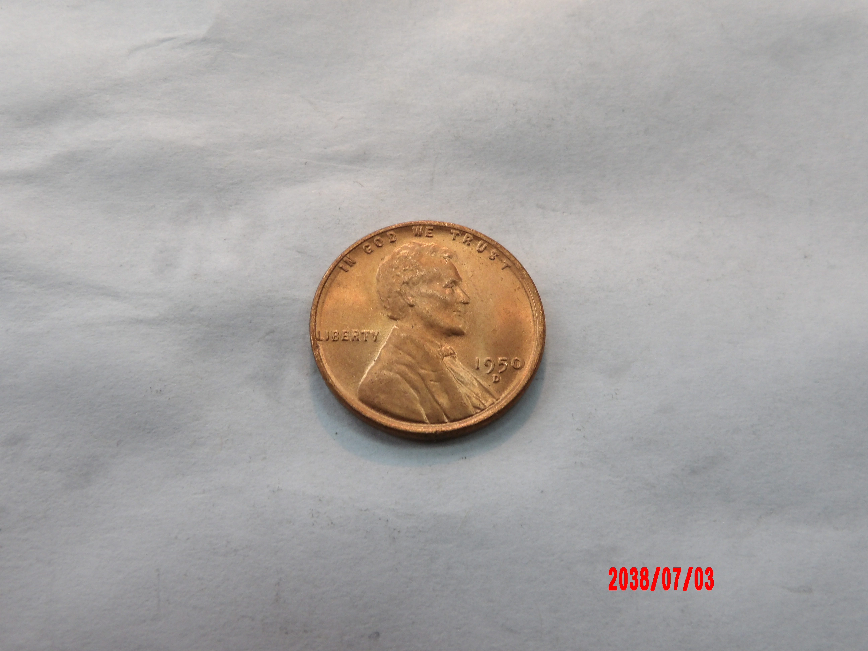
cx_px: 434
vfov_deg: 41.8
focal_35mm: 34
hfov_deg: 54.0
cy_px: 326
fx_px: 853
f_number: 4.5
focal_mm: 6.2
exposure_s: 1/28
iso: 200
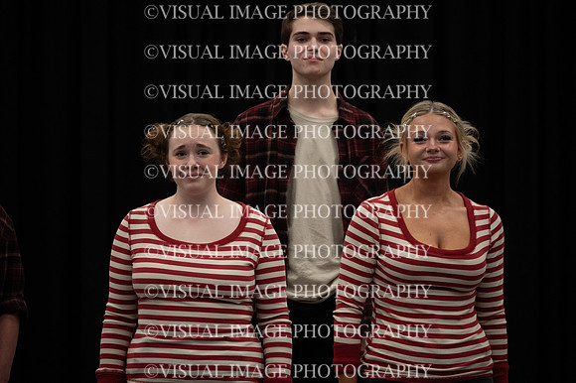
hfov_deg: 9.7
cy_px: 192
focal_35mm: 212
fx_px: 3390
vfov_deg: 6.5
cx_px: 288
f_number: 6
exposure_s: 1/160
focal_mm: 212
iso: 4000
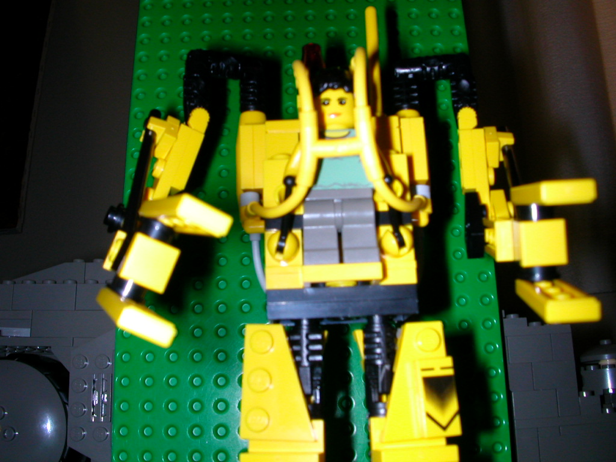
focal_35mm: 37
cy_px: 231
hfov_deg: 50.1
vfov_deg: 38.7
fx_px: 658
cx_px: 308
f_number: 4.5
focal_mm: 5.6
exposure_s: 1/59.9
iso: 100
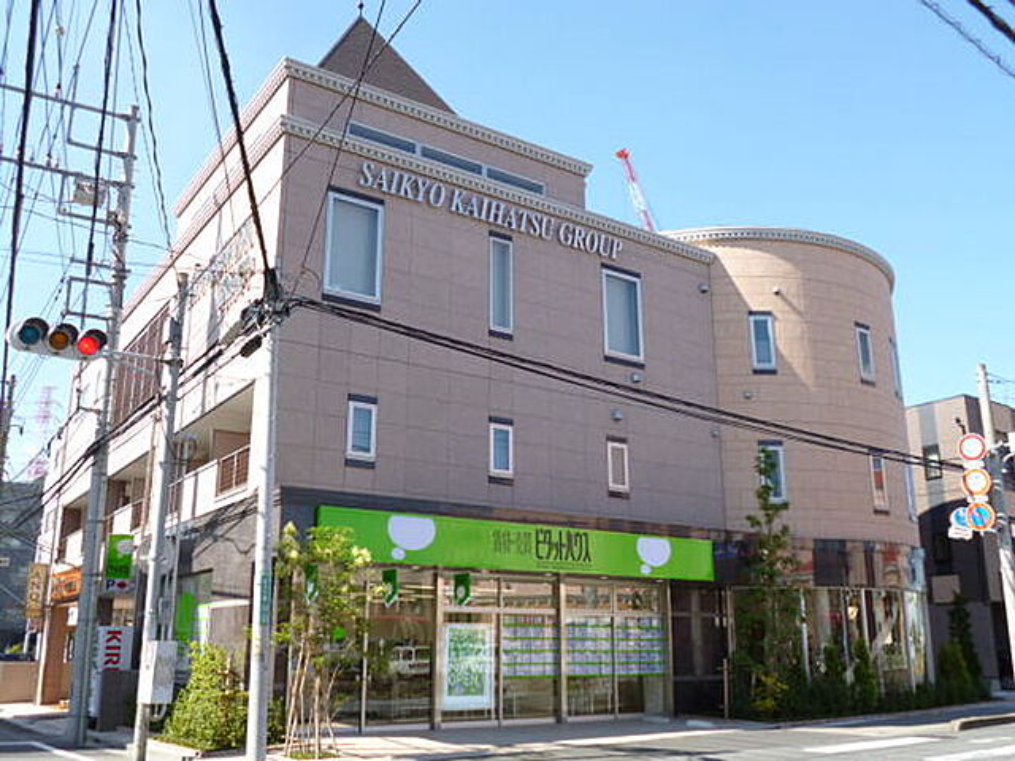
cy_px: 380
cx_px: 508
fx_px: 938
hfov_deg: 56.8
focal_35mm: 32
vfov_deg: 44.2
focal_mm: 5.7
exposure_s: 1/500
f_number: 2.9
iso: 100
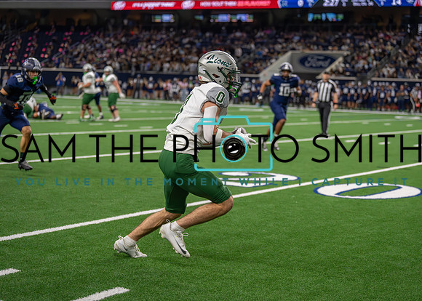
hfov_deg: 27.0
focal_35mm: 73
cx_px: 226
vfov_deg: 19.4
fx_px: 879
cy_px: 150
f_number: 2.8
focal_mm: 70
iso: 4000
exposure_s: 1/1600
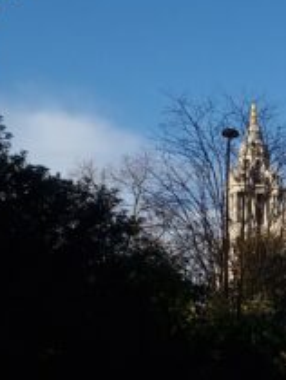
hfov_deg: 11.2
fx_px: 1231
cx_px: 675
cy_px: 384
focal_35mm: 112
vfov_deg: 17.1
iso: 50
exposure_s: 1/2520
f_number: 1.8
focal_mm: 6.4
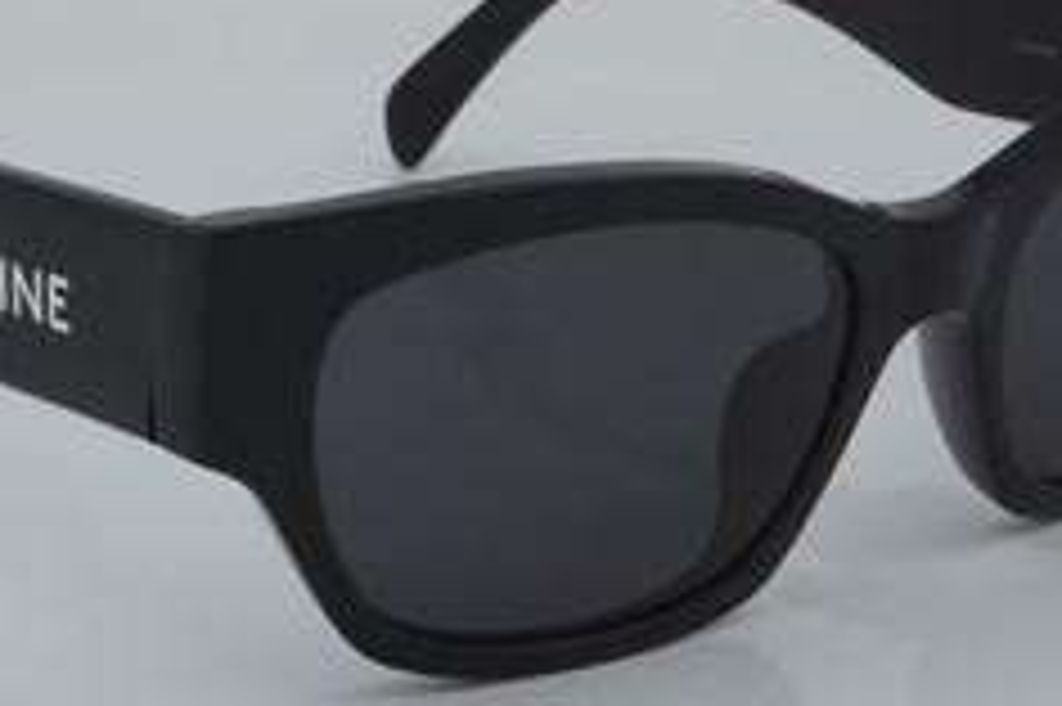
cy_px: 297
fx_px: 3744
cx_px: 500
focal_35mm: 127
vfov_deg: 10.8
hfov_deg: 16.1
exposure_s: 1/4
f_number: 32
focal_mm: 50
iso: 100
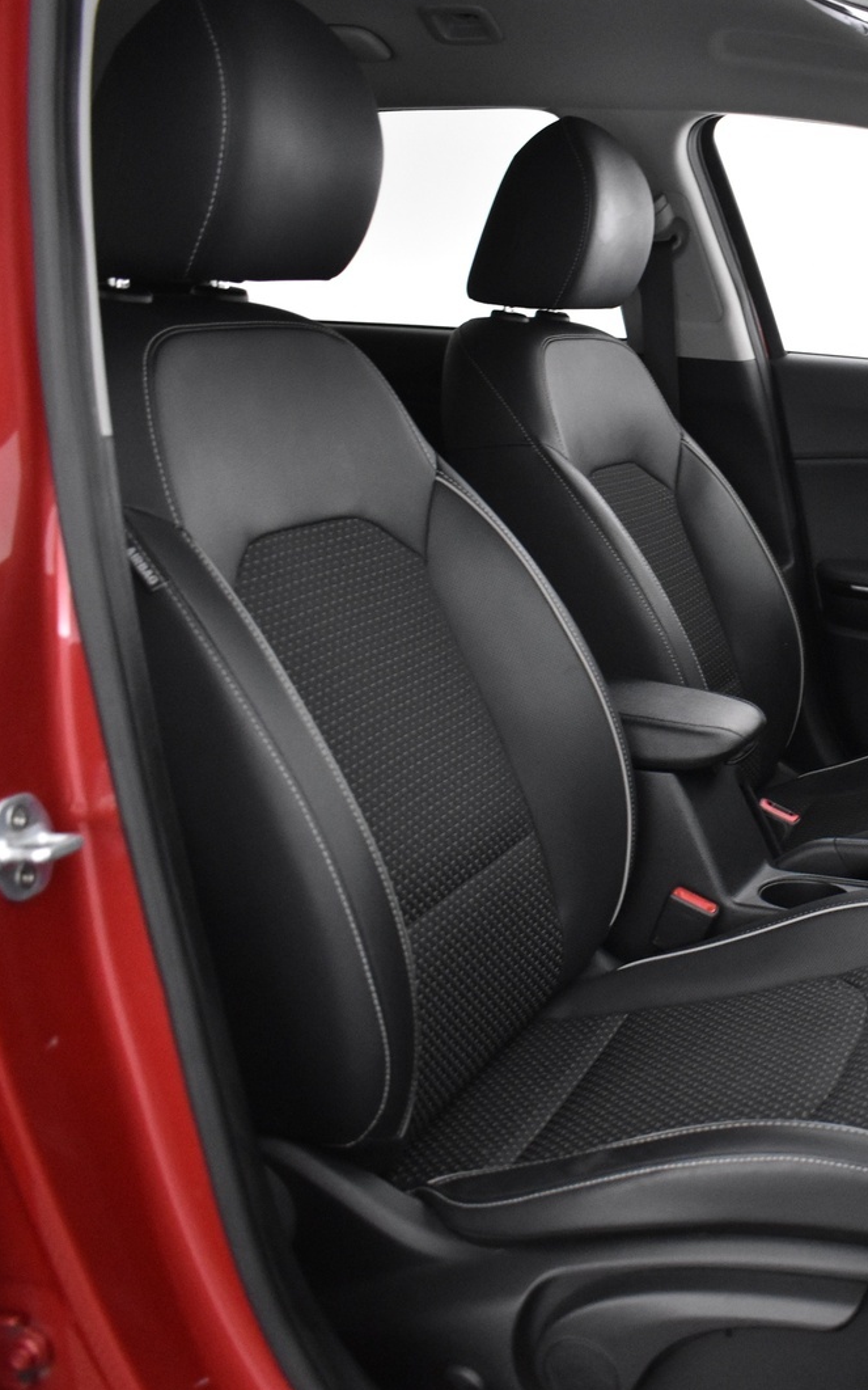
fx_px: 1590
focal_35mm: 42
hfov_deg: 28.4
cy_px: 698
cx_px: 890
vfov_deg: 47.2
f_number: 3.5
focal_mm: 18
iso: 2500
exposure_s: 1/30
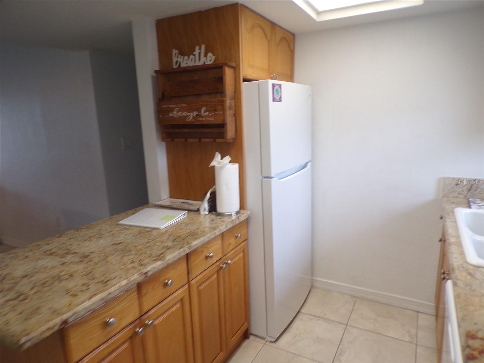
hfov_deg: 71.6
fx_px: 336
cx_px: 242
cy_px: 182
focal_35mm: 24
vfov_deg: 56.8
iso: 125
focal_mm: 4.3
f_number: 3
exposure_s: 1/34
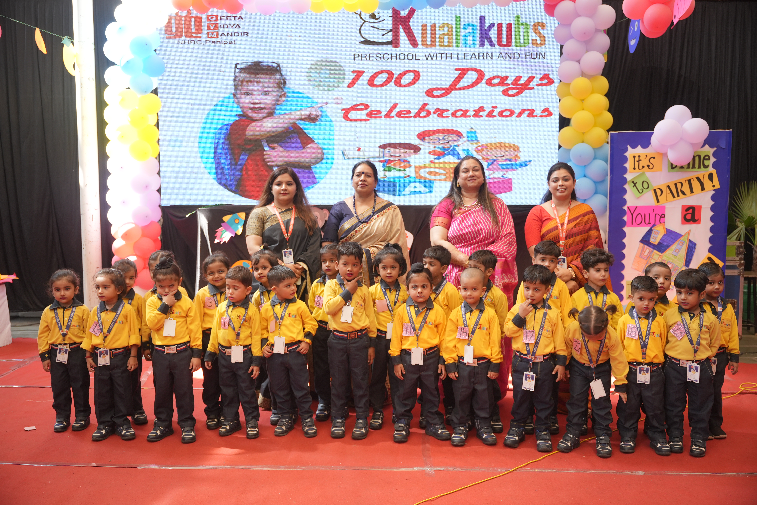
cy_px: 252
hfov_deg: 55.4
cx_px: 378
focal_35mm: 34
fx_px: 721
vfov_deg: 38.6
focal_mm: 34.3
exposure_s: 1/160
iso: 500
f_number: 2.8
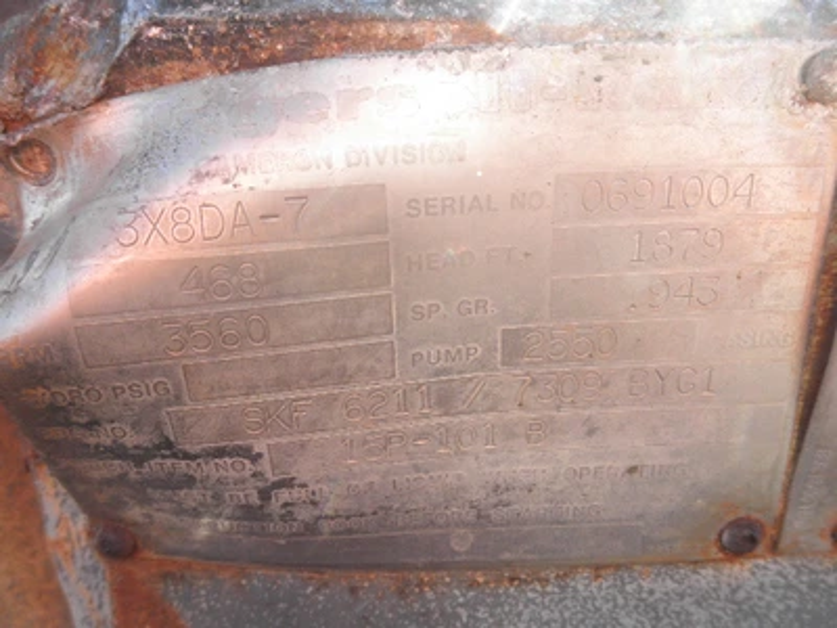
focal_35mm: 28
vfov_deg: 49.7
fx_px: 677
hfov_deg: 63.4
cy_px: 314
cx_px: 418
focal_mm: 5
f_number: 3
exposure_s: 1/100
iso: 64
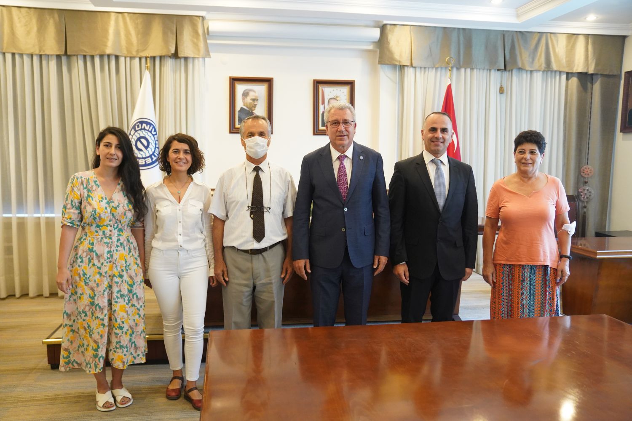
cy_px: 210
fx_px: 527
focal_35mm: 30
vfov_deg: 43.6
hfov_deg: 61.9
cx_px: 316
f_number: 3.2
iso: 6400
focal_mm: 30
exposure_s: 1/200
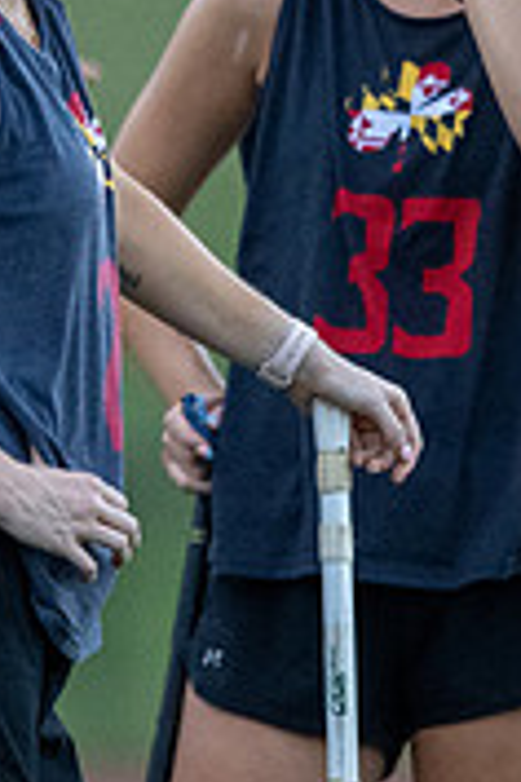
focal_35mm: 1989
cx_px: -9
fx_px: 43174
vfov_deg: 1.0
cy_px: 182
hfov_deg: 0.7
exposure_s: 1/1000
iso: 5600
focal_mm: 400
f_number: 2.8
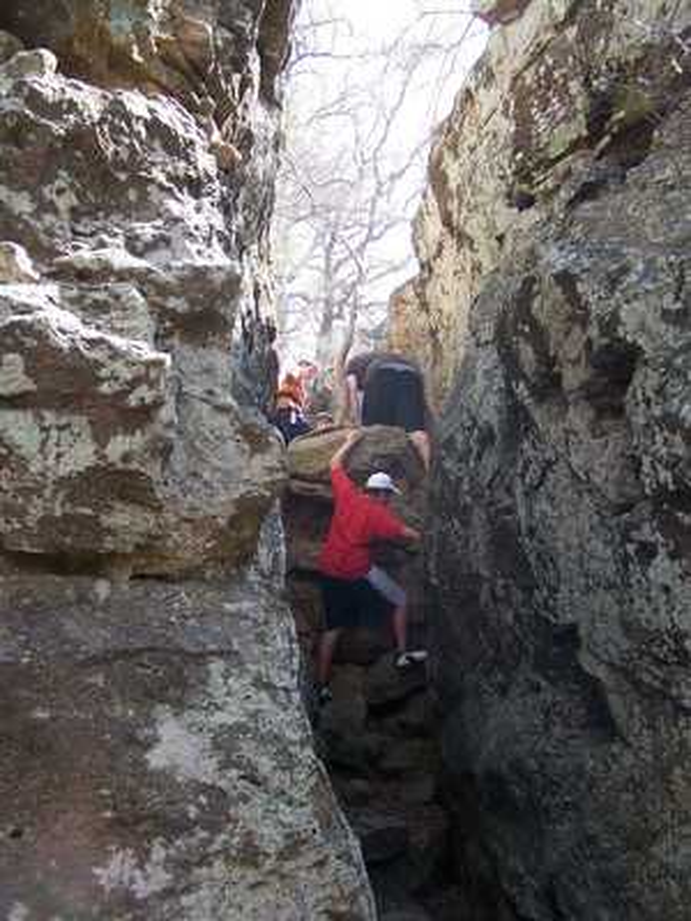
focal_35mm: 38
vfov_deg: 49.0
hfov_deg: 37.7
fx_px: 1011
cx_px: 346
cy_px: 460
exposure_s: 1/125
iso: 80
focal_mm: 6.3
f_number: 2.8
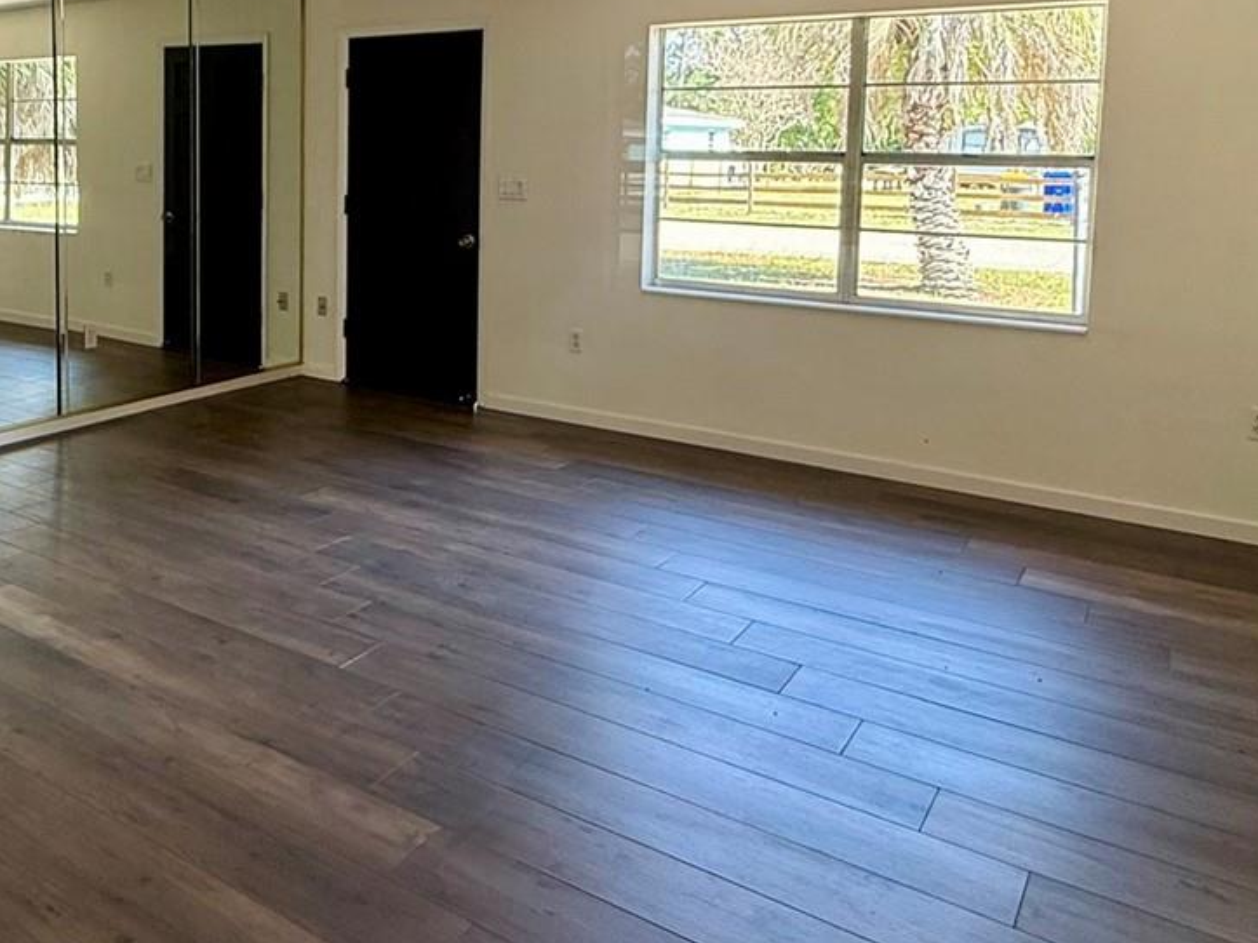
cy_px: 237
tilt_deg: -4.4
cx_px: 416
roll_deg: -1.5
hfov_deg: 57.0
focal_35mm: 31
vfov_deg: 44.0
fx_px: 1126
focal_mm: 2.22
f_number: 2.2
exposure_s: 1/120
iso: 125
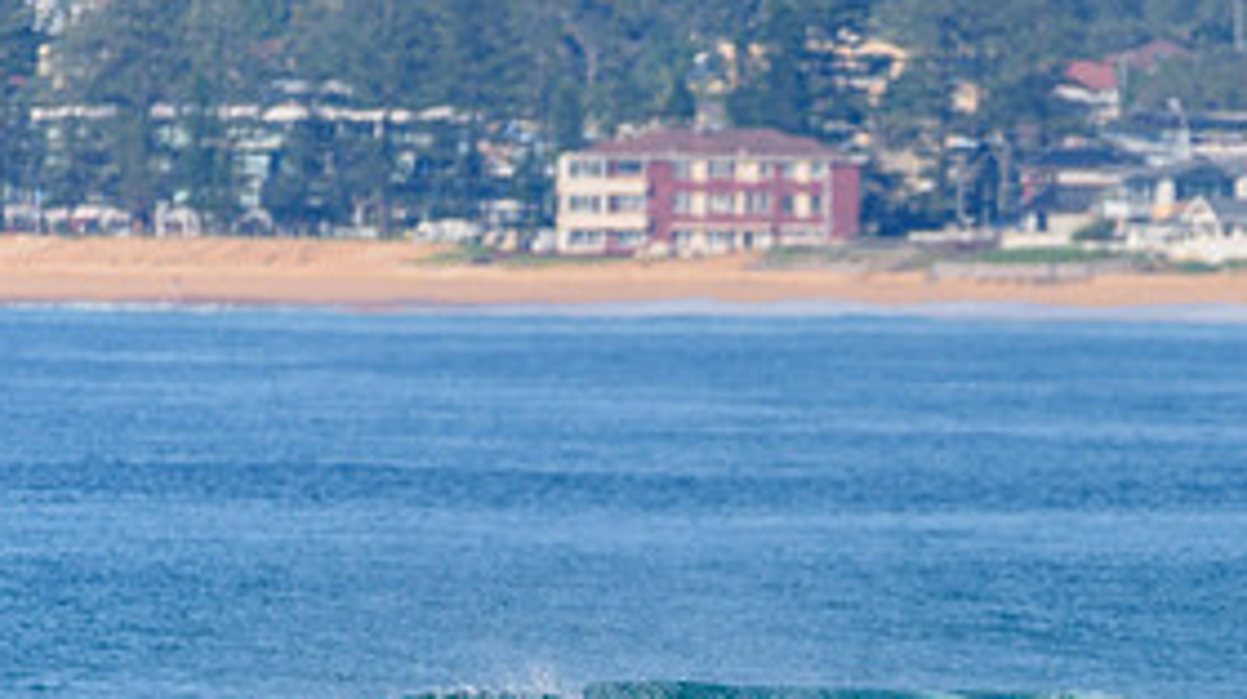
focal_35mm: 1087
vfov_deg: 1.1
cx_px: 770
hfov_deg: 2.0
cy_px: 808
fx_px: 35915
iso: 160
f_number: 5.6
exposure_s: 1/2000
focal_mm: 500
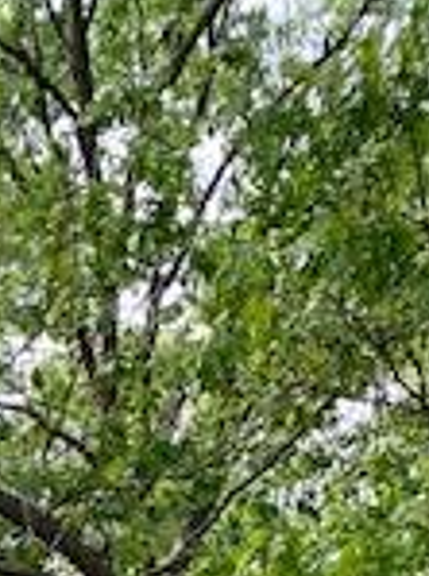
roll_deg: -0.2
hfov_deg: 11.6
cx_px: -464
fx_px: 1859
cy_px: 1198
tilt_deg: +4.2
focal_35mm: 112
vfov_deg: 14.3
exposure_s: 1/214
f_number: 1.8
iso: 25
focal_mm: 4.25
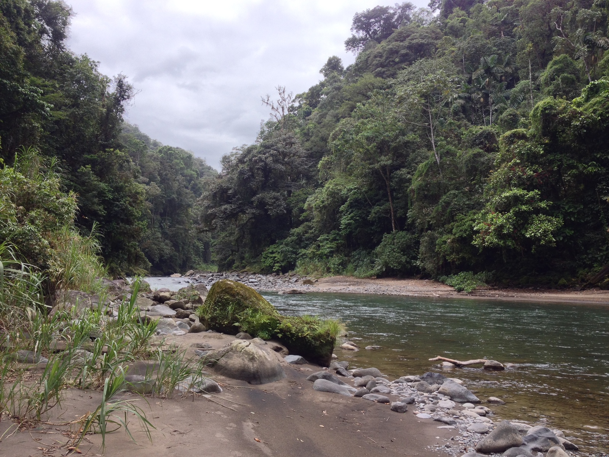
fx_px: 616
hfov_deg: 52.6
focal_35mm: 35
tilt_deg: +1.2
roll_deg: +0.1
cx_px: 304
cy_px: 228
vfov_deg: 40.7
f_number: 2.4
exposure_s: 1/569
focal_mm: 4.28
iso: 50
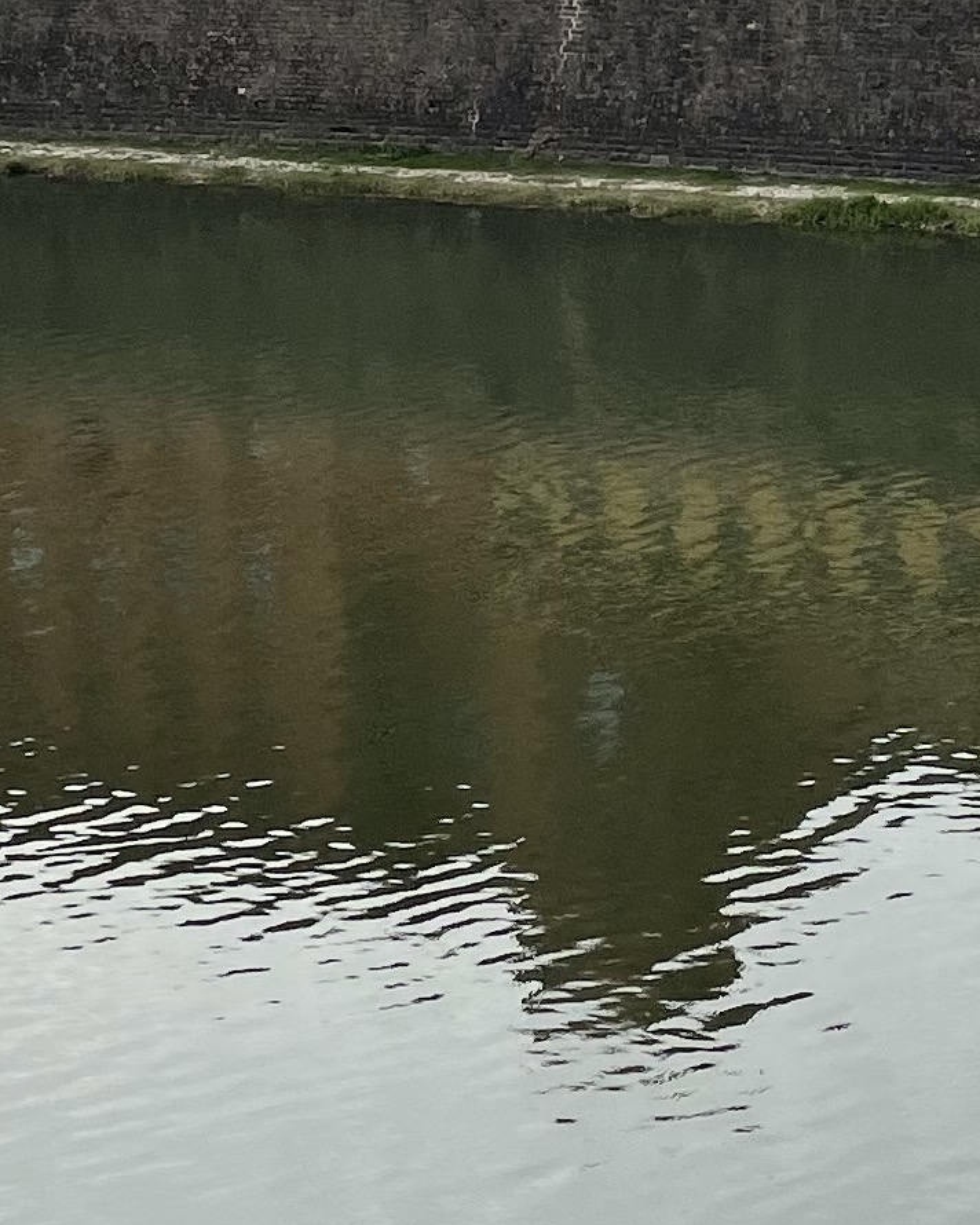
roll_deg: +0.7
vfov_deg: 16.5
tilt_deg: -5.3
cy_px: 173
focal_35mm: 115
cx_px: 595
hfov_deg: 13.4
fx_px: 4169
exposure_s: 1/6494
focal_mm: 4.2
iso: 32
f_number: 1.6
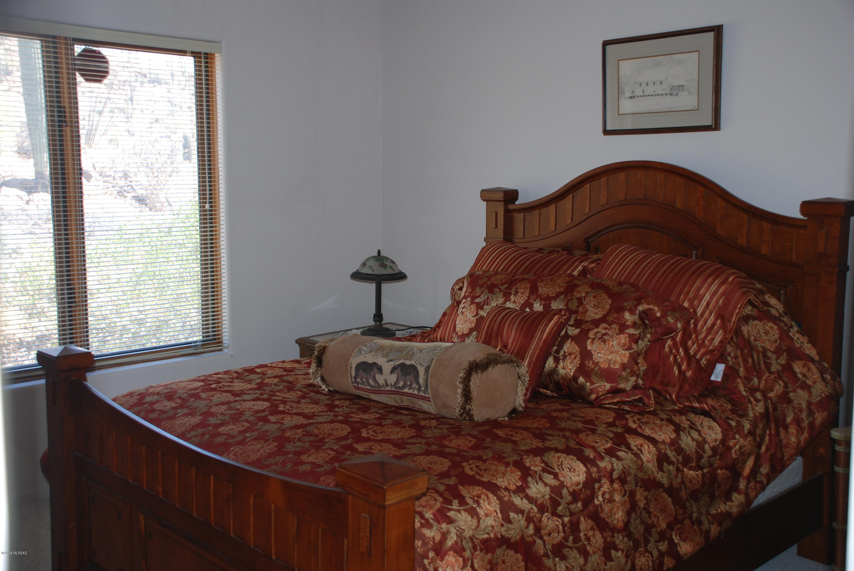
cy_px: 286
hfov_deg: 49.5
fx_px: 926
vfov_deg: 34.3
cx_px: 427
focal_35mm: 39
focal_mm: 26
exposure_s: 1/60
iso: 200
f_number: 4
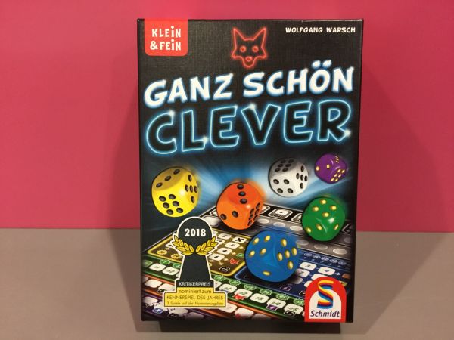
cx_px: 227
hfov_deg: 58.4
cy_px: 170
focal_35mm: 31
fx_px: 407
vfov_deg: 45.4
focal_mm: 3.3
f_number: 2.4
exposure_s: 1/20
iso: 200
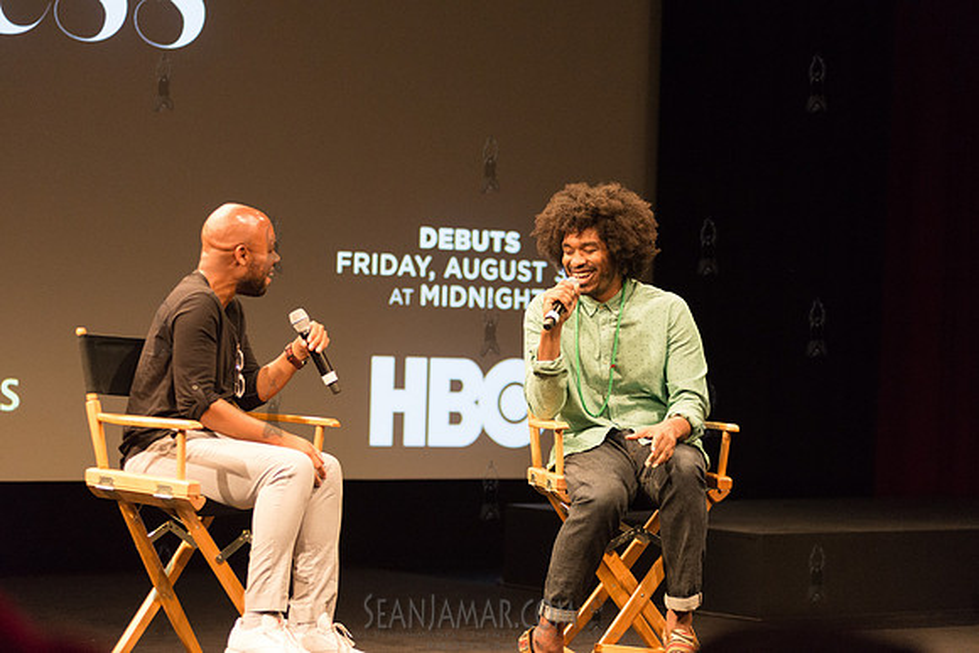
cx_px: 490
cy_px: 326
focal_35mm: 100
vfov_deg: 13.7
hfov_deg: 20.4
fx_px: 2720
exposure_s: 1/200
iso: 4000
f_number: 2.8
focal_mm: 100
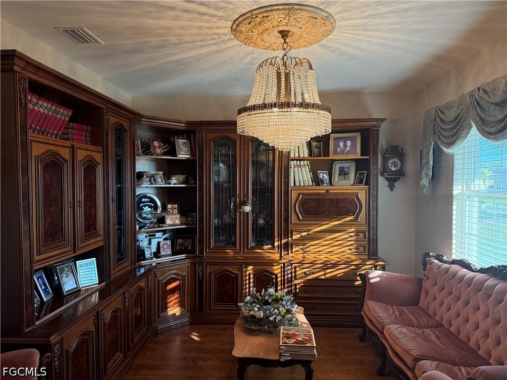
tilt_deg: -1.2
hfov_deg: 71.6
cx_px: 254
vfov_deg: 56.8
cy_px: 190
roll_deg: +0.1
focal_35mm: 24
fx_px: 352
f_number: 1.78
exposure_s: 1/120
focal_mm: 6.76
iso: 250
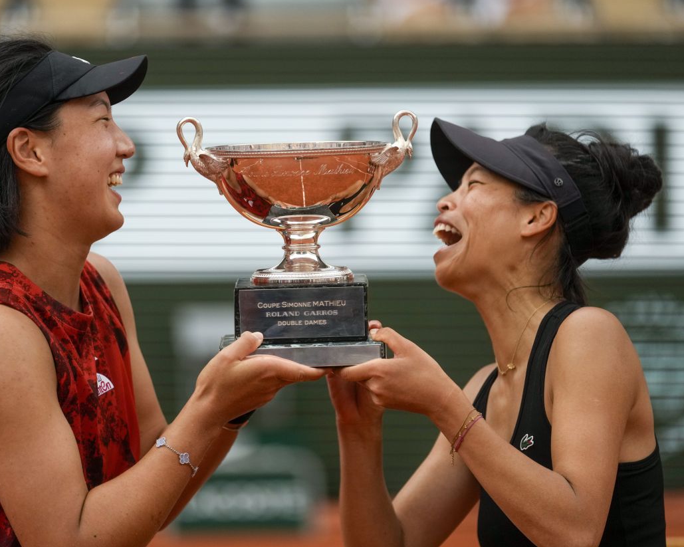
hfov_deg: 10.2
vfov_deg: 8.1
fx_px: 3846
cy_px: 273
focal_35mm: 190
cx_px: 279
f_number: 2.8
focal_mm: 168
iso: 800
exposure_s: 1/4000
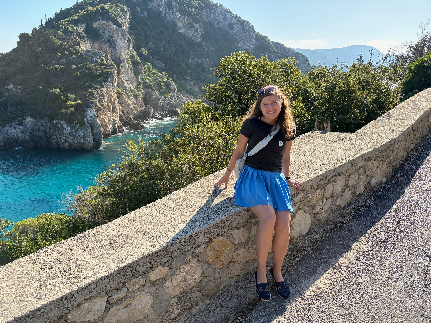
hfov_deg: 67.3
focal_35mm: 26
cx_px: 216
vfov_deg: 53.1
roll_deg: -0.9
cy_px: 162
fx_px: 324
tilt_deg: -14.5
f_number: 1.6
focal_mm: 5.96
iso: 64
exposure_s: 1/1901
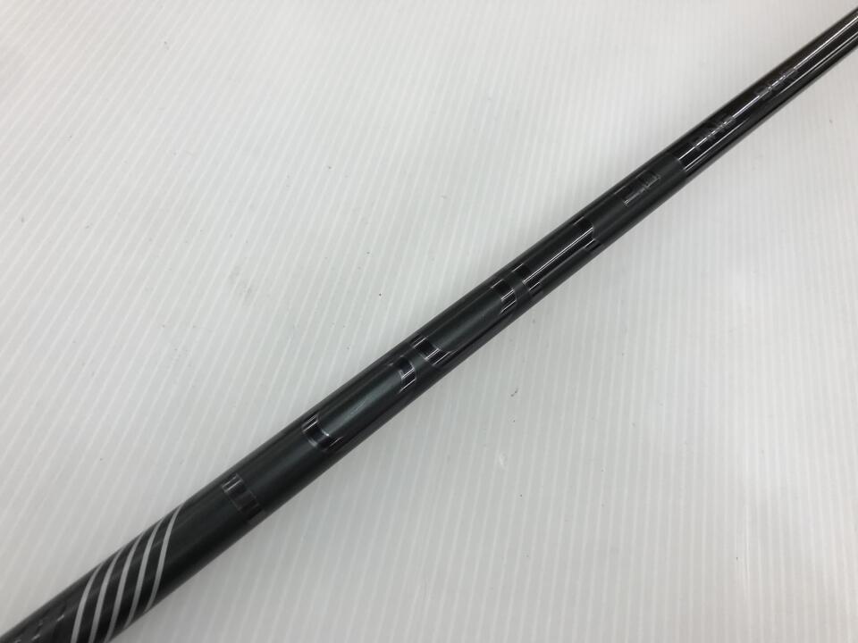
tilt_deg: -59.6
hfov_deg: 63.4
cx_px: 429
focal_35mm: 28
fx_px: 694
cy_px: 322
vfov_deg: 49.7
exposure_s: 1/172
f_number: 1.8
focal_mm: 3.99
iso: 20
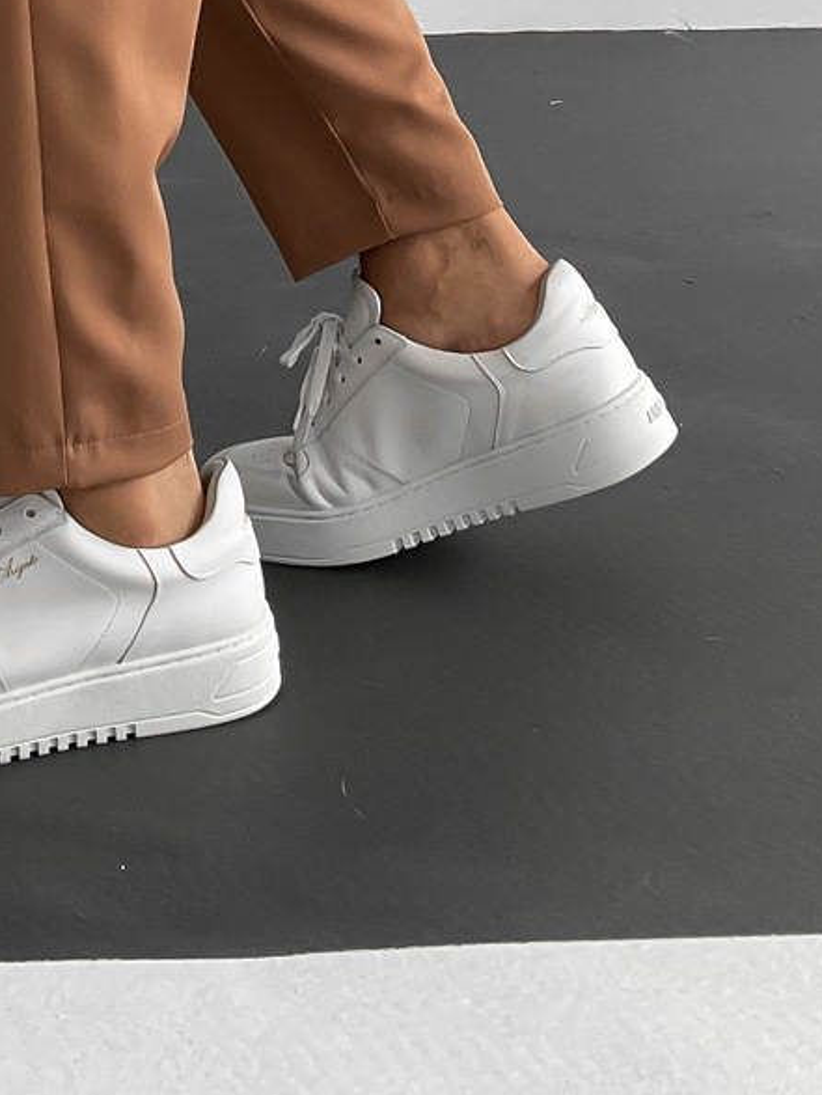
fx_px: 2499
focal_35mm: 79
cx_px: 145
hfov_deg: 18.5
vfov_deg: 22.4
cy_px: -278
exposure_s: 1/120
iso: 40
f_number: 1.8
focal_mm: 3
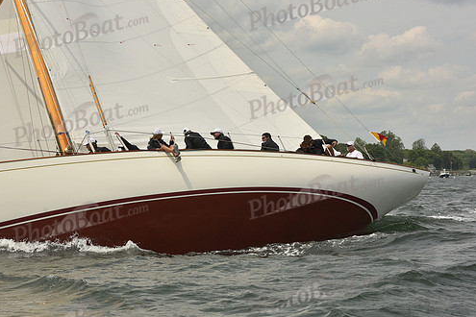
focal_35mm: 82
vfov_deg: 16.7
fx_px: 1084
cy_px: 158
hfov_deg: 24.7
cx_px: 199
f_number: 10
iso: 400
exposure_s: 1/1600
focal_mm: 70
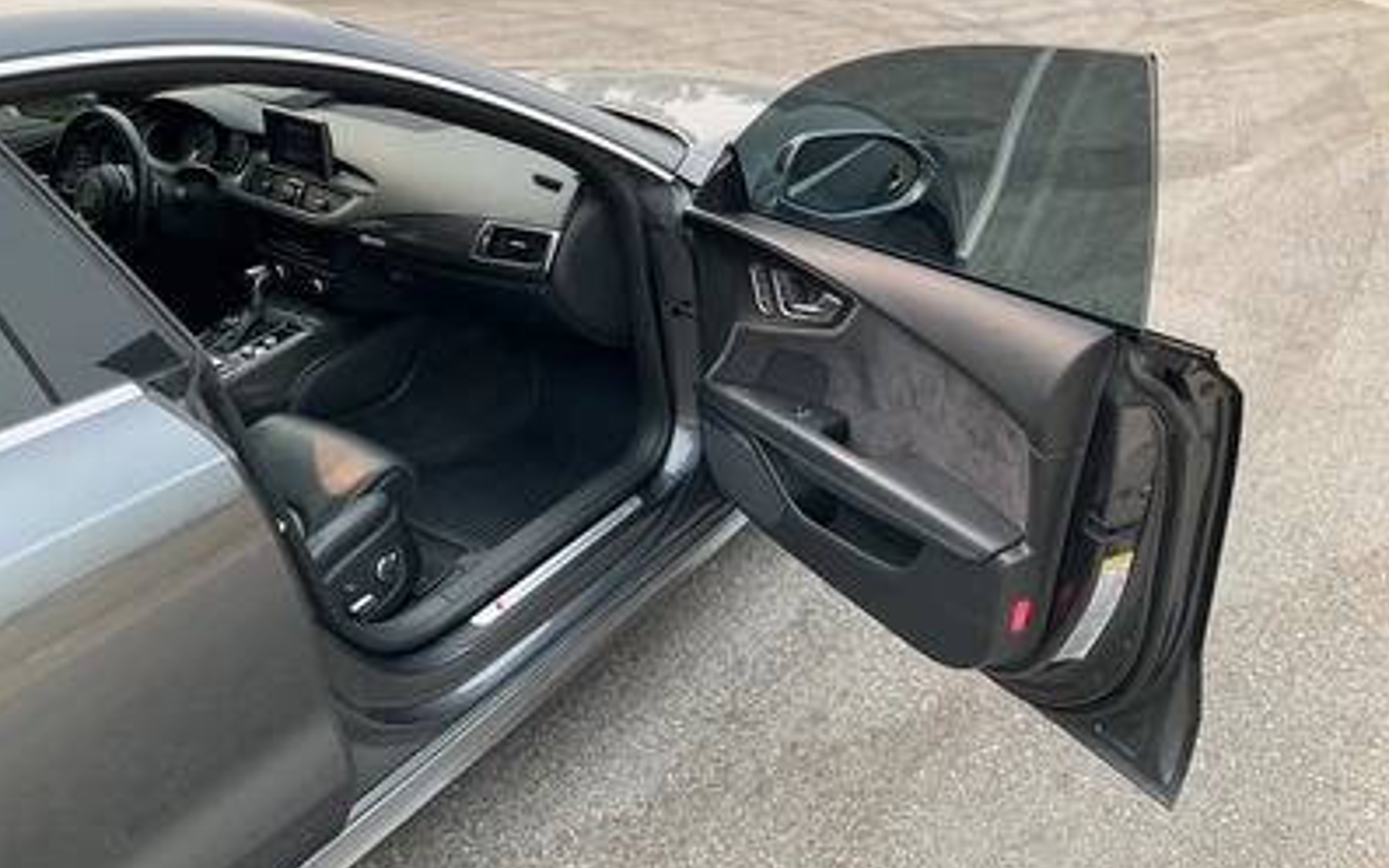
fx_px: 1173
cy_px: 371
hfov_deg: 61.2
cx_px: 693
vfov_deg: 40.5
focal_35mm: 31
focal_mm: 3
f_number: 1.8
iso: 25
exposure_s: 1/342
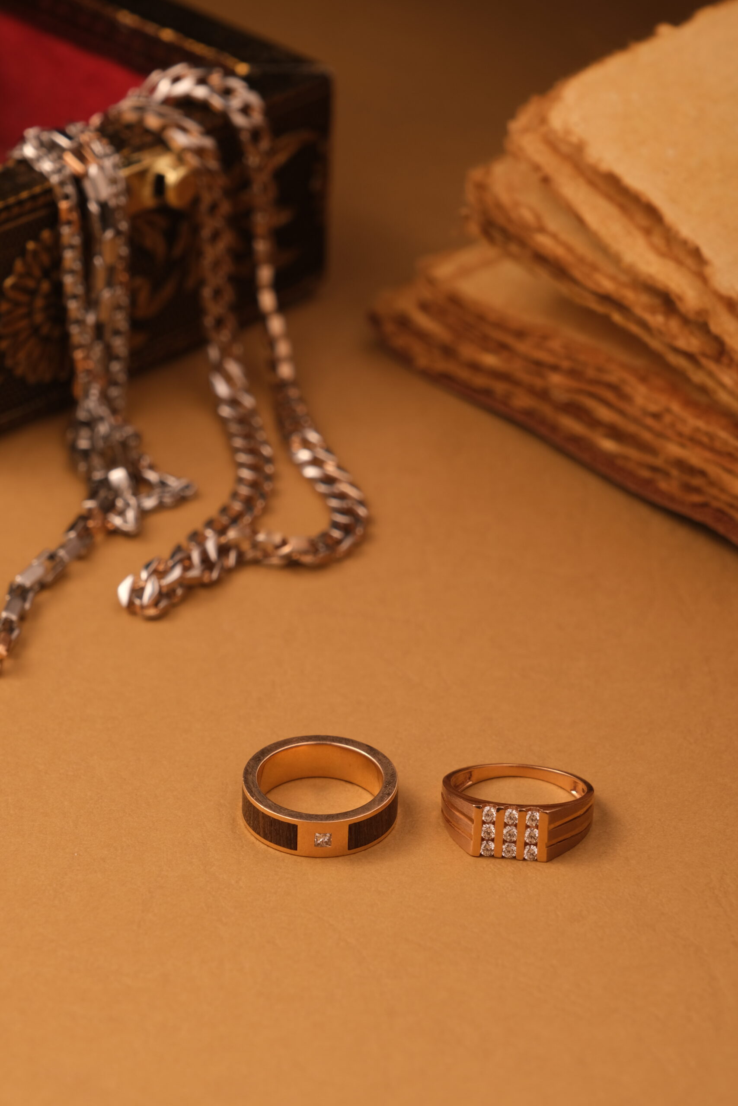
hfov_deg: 11.4
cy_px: 553
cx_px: 369
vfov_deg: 17.1
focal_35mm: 120
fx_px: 3689
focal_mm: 80
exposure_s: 1/160
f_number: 6.4
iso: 160
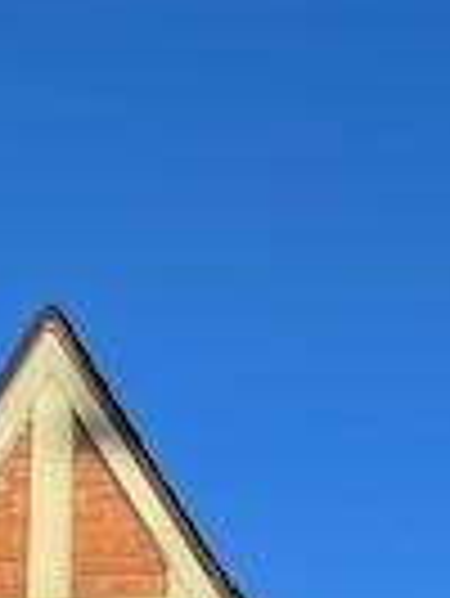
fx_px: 2077
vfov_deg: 12.8
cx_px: 414
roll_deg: +0.4
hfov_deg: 12.3
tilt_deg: +7.9
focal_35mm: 120
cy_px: 1416
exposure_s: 1/2387
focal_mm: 5.1
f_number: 1.6
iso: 32
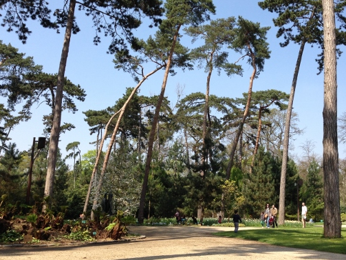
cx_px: 213
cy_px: 112
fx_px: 420
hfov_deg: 44.5
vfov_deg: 34.3
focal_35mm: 42
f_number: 2.4
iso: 50
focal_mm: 4.13
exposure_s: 1/968
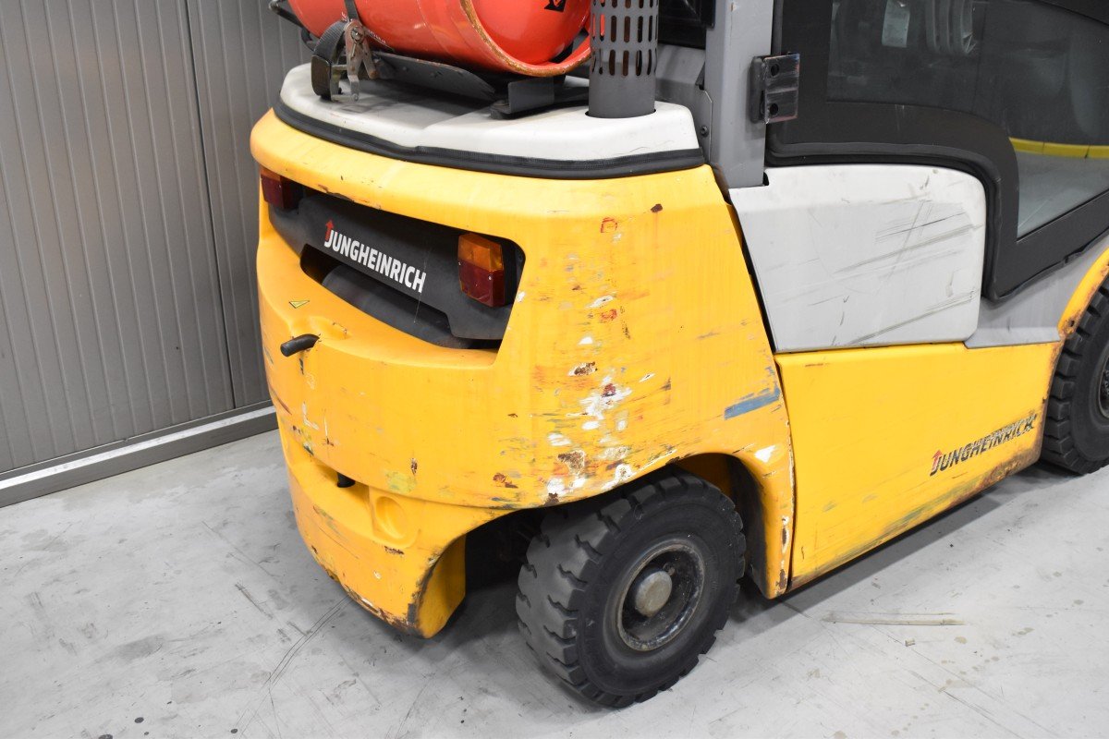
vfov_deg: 35.5
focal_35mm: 38
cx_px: 554
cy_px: 370
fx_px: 1155
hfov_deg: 51.3
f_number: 5
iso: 1600
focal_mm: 25
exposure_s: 1/40
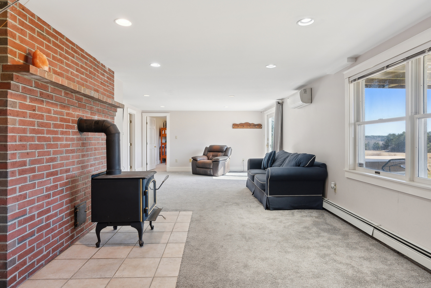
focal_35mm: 20
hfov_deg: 83.9
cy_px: 144
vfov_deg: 62.0
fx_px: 240
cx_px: 216
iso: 400
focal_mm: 20
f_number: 7.1
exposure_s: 1/40
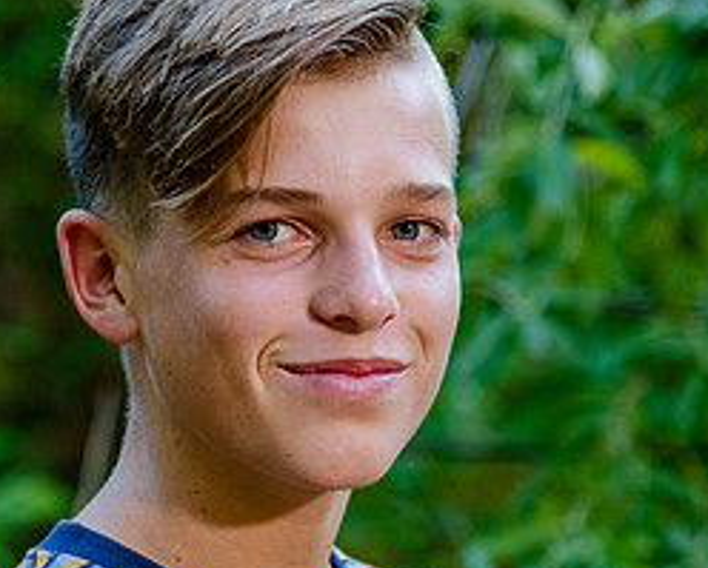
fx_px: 5182
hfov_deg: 7.8
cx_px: 32
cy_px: 339
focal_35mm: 247
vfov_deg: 6.3
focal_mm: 100
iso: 800
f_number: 4
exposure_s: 1/320
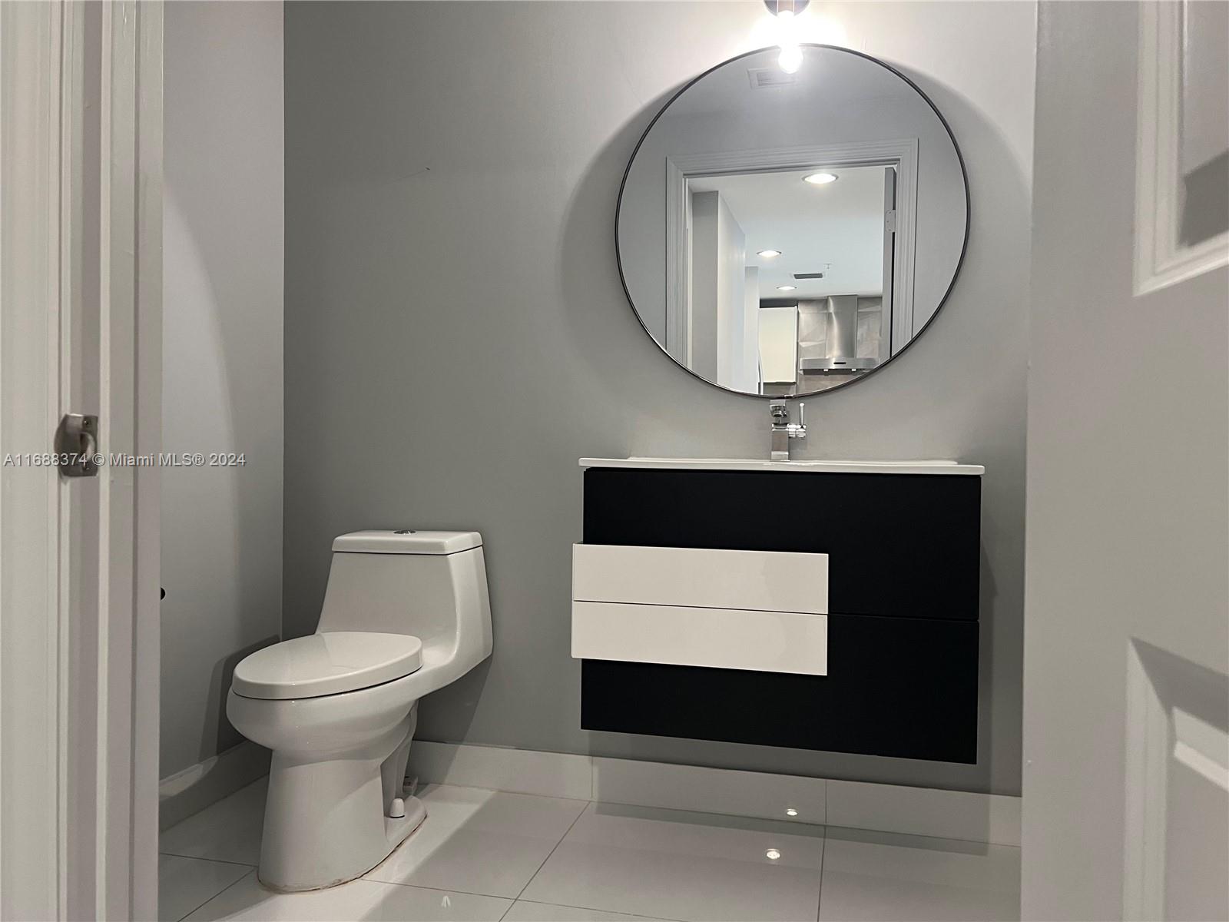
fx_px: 923
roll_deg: -0.9
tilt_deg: -1.4
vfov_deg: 53.1
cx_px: 614
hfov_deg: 67.3
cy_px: 461
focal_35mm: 26
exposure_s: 1/60
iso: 160
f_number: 1.5
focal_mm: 5.7
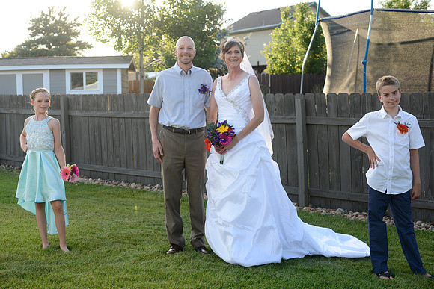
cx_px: 217
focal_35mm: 50
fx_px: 603
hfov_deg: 39.6
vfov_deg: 27.0
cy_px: 144
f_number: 4.5
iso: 400
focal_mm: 50
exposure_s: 1/400
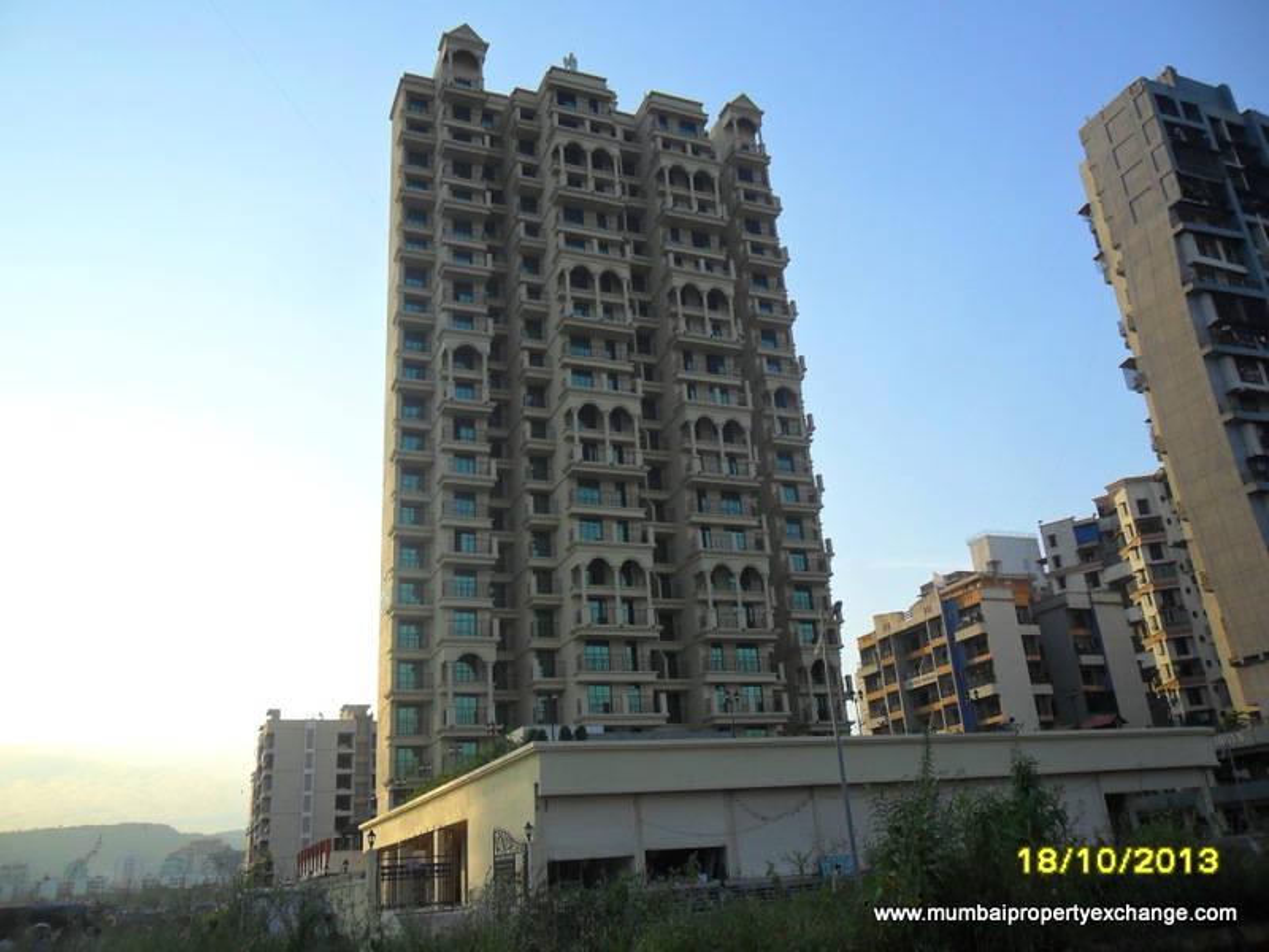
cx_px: 634
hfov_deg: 65.3
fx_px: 990
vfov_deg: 51.4
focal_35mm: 27
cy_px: 476
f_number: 3.5
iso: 100
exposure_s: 1/500
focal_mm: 4.9
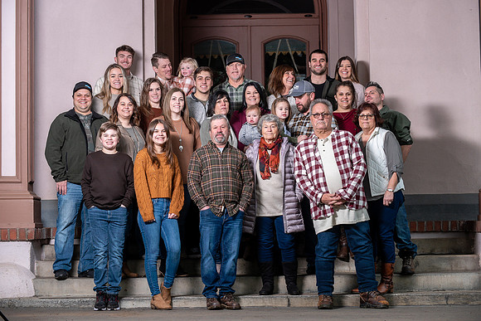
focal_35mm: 101
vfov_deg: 13.6
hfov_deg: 20.2
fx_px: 1349
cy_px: 150
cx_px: 244
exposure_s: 1/125
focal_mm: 95
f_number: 4
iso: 200
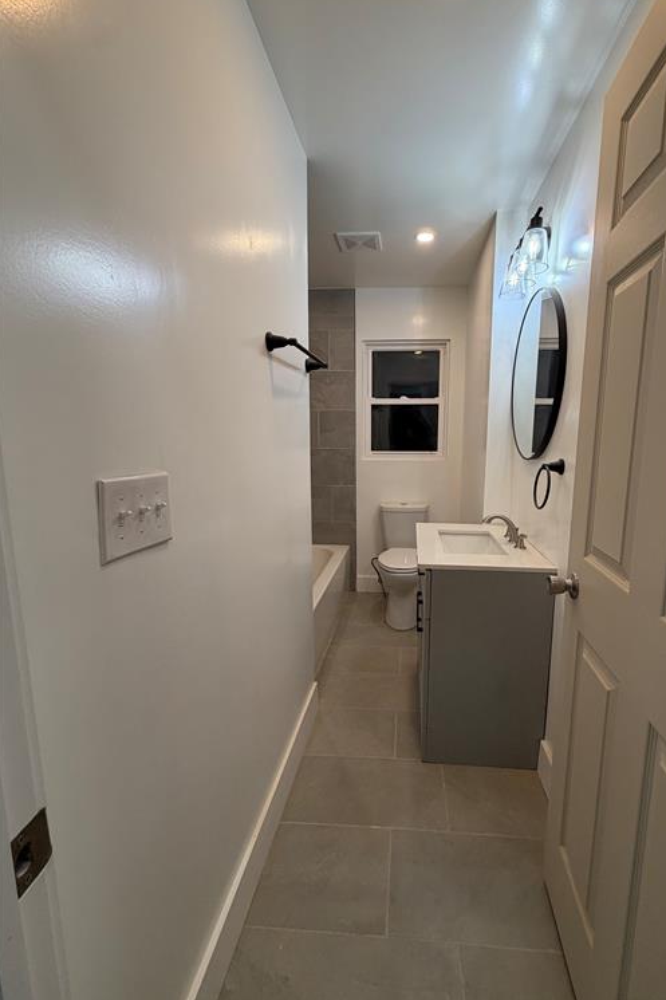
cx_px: 381
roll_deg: -1.5
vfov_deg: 100.4
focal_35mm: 15
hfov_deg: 76.9
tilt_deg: -9.0
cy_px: 499
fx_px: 416
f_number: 2.2
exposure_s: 1/120
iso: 125
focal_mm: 2.22
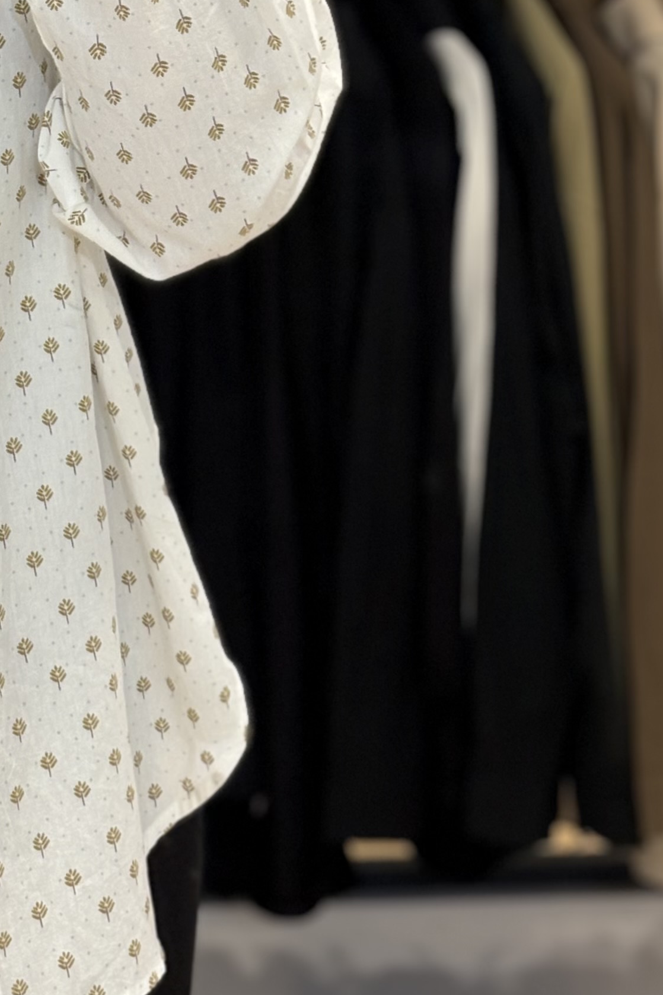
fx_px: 3591
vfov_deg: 15.6
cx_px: -34
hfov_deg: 10.4
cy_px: 79
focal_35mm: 130
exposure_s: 1/100
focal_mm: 5.96
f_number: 1.6
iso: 64
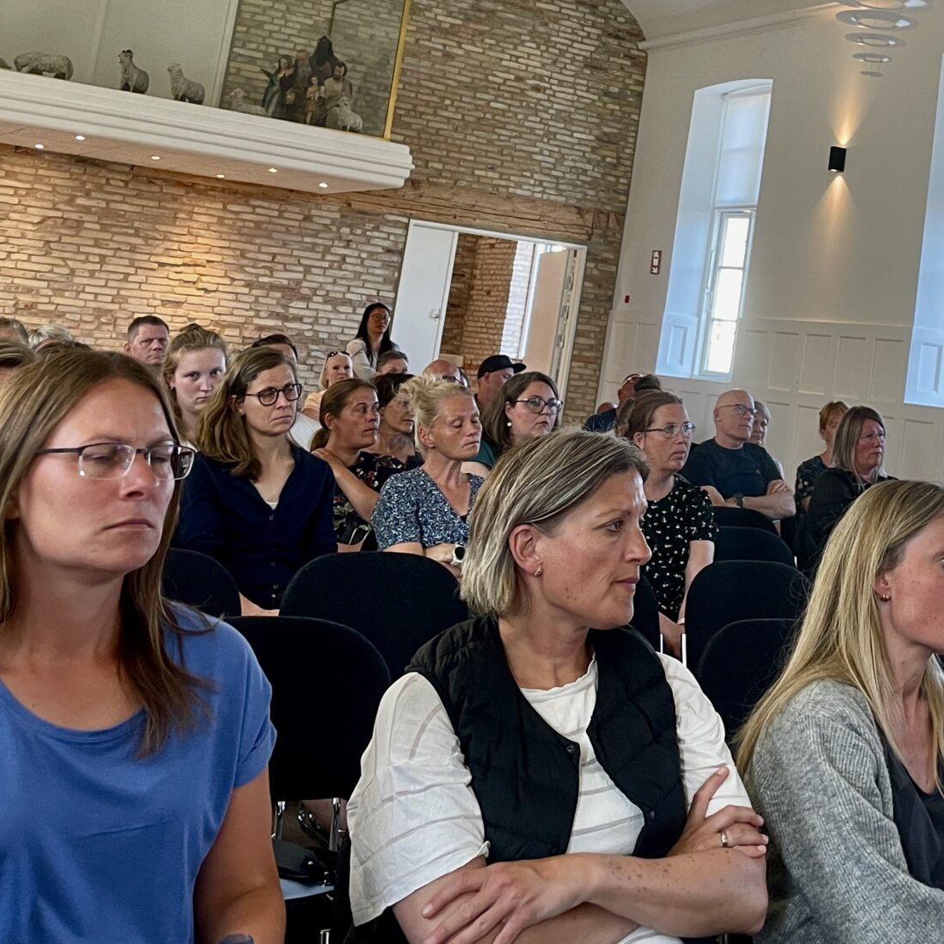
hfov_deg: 30.4
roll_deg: -6.1
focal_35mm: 53
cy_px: 151
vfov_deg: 31.1
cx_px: 901
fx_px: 1635
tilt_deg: +8.8
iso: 64
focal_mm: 4.2
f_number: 1.6
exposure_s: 1/50
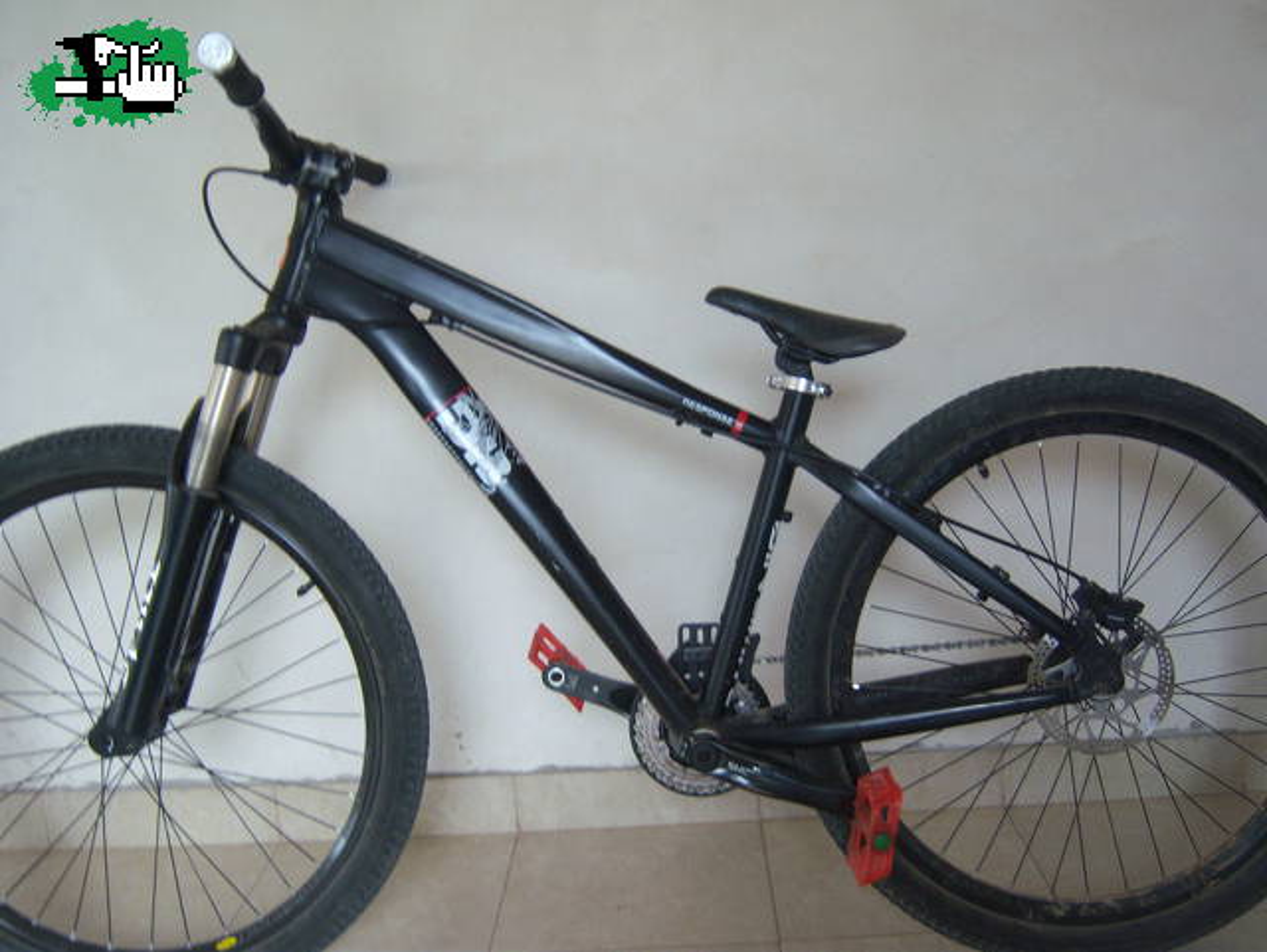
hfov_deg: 51.3
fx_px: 1319
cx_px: 634
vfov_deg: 39.7
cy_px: 476
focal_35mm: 36
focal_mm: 7.5
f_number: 2.8
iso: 160
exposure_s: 1/15
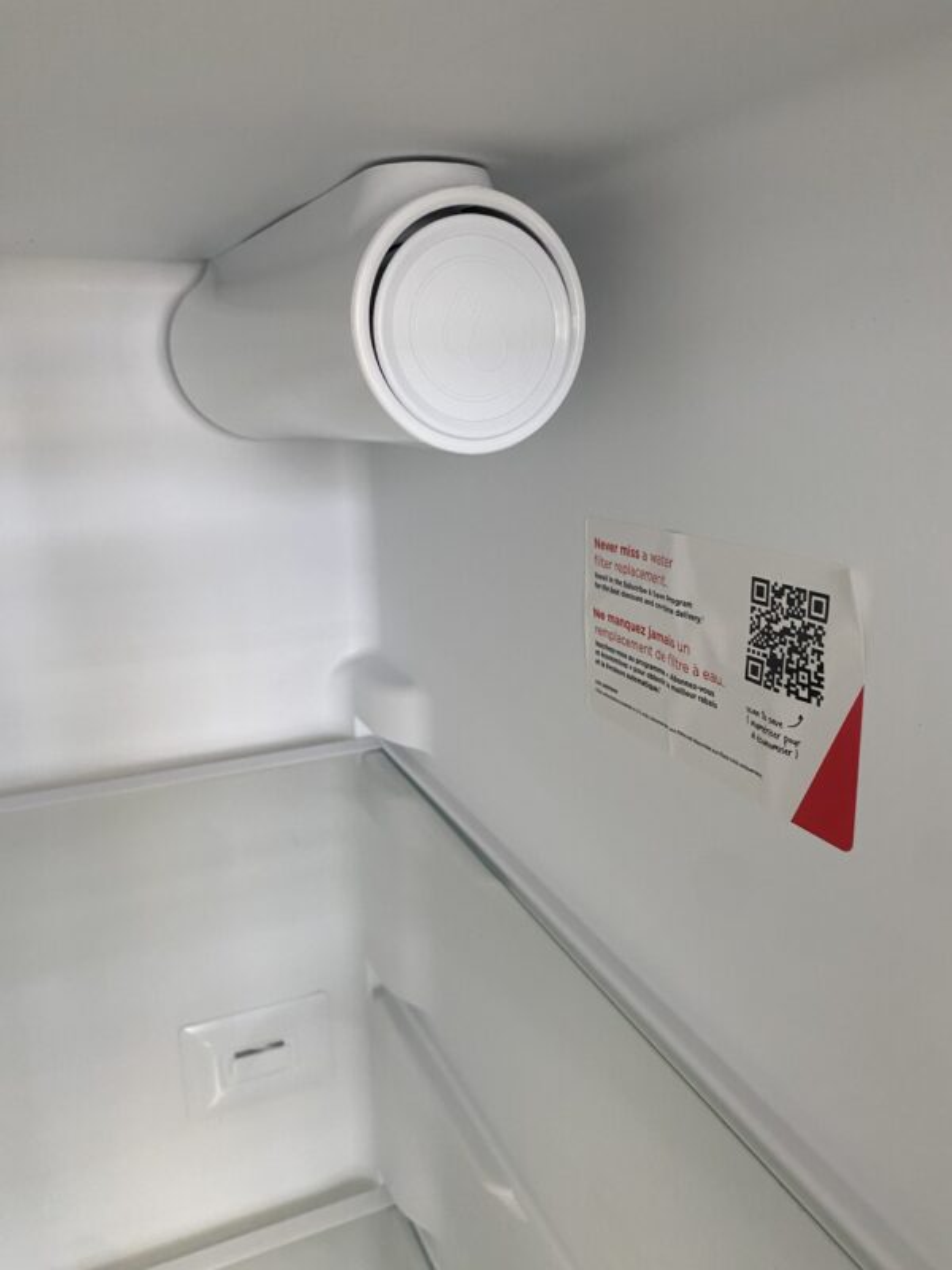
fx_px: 953
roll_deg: +0.9
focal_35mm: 26
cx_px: 476
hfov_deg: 53.1
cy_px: 635
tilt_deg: -14.8
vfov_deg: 67.3
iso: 125
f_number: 1.8
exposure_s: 1/64
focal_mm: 4.25
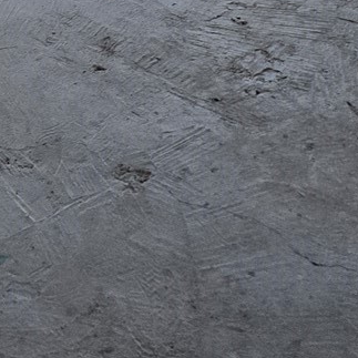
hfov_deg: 13.9
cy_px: -544
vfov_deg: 11.5
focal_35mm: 121
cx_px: -98
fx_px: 1416
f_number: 1.7
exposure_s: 1/120
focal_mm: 6.3
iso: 160
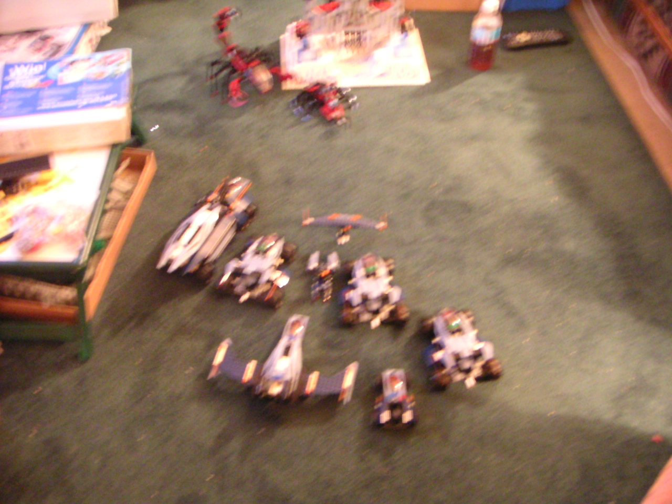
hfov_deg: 46.8
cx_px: 336
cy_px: 252
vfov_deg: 36.0
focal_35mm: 40
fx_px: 777
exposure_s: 1
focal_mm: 5.3
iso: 400
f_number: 2.9
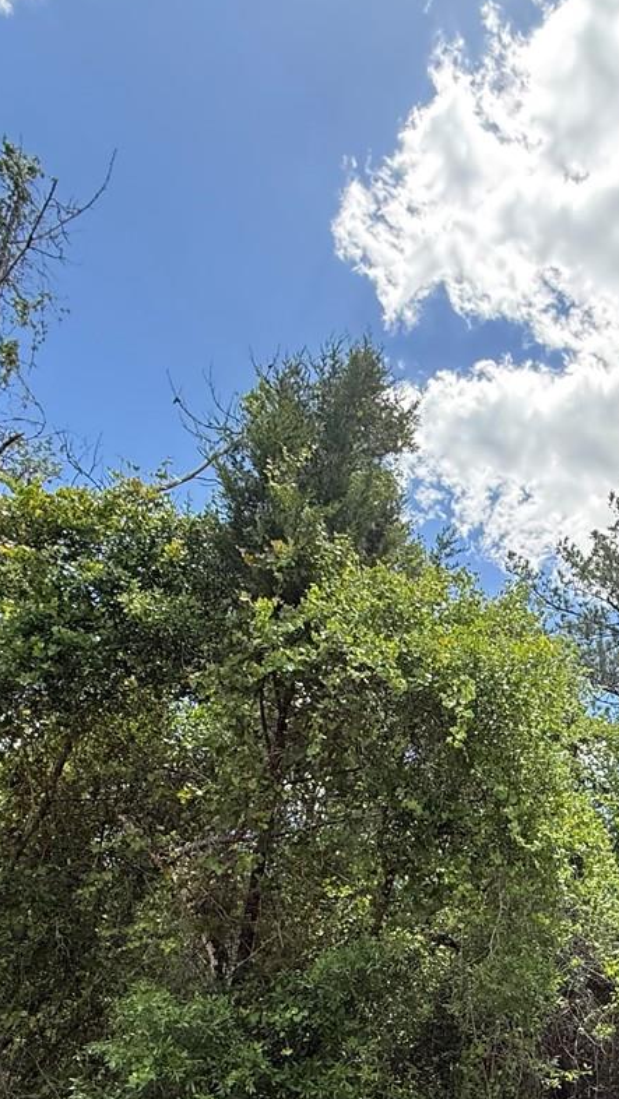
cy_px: 802
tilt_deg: +18.5
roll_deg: +1.8
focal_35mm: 31
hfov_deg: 34.0
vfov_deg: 59.8
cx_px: 640
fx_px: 904
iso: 64
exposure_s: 1/686
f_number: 2.2
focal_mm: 2.22
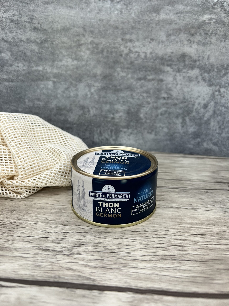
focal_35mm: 26
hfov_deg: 53.1
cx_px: 114
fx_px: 229
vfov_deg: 67.3
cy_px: 153
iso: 40
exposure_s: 1/229
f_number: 1.5
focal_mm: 5.7
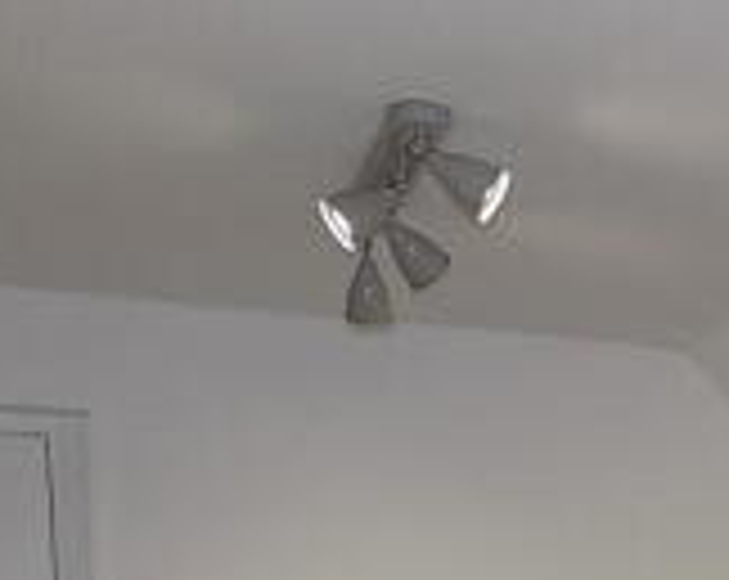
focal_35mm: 81
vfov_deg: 17.1
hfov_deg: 21.7
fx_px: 1744
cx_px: 898
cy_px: 874
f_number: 3.1
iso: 100
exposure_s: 1/30
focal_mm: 4
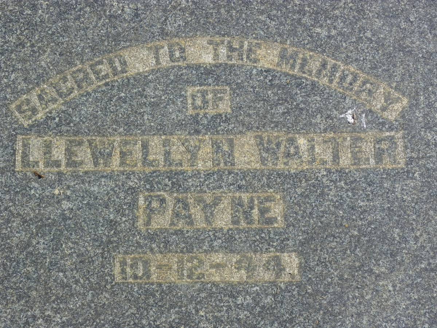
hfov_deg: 24.4
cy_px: 164
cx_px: 218
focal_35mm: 80
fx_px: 1010
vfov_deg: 18.4
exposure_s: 1/200
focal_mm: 14.2
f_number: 5
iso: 64
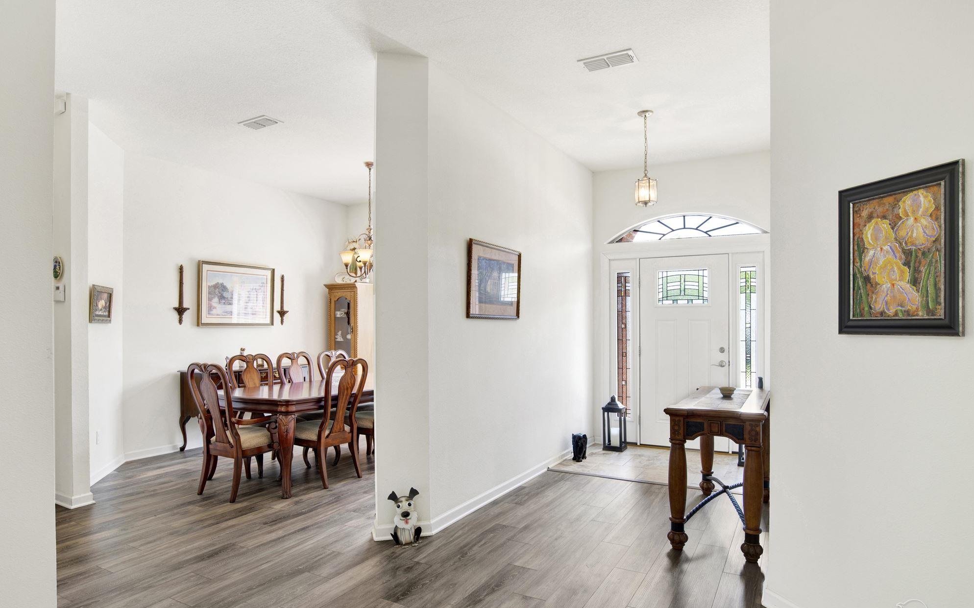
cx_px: 478
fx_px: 557
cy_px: 318
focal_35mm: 21
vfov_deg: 57.2
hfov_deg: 82.3
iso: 200
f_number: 11
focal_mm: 20
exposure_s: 1/3
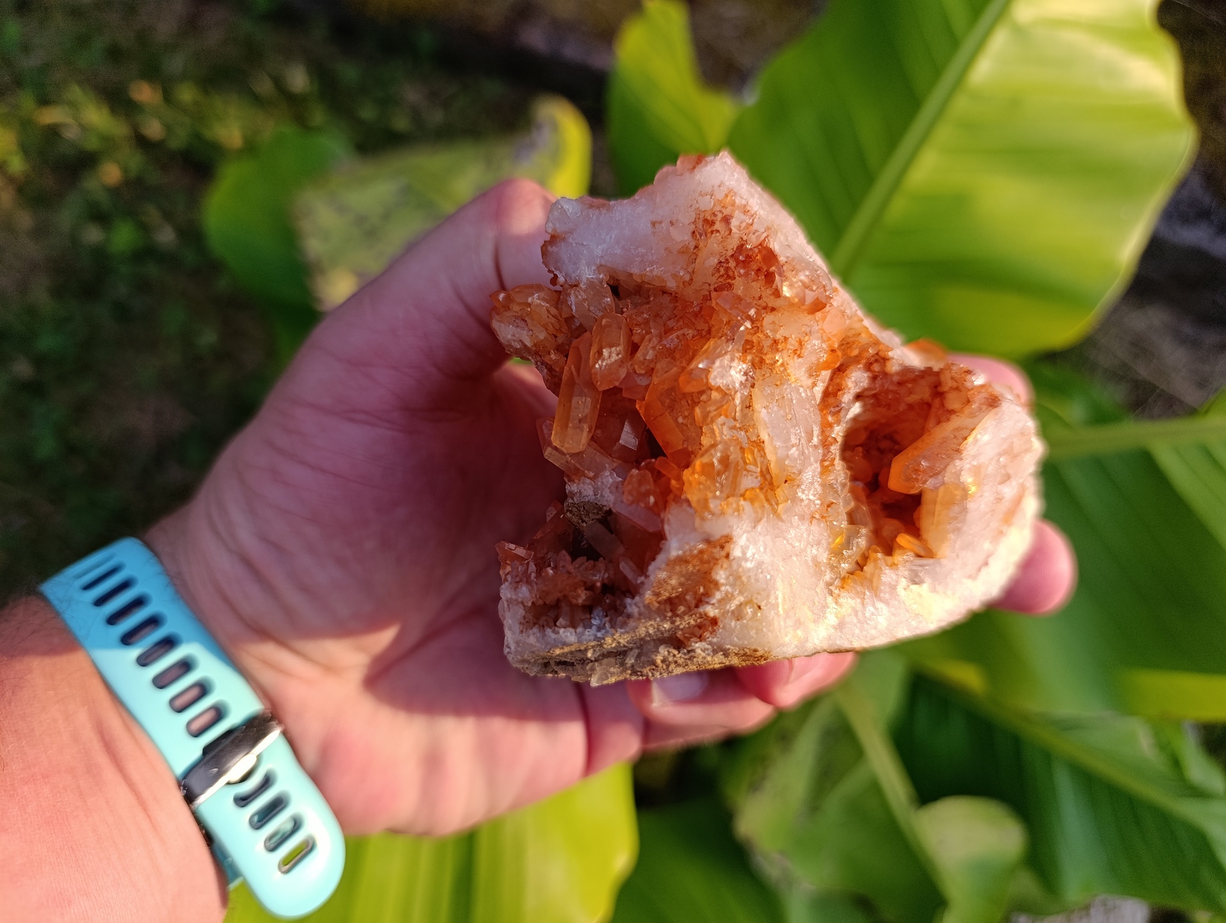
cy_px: 462
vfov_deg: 59.0
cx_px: 613
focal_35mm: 23
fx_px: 816
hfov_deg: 73.8
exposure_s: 1/181
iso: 50
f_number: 1.6
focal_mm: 6.14
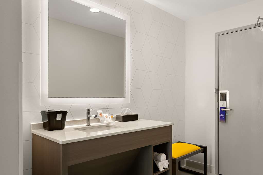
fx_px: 164
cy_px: 88
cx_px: 132
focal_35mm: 22
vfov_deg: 56.1
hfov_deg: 77.3
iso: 320
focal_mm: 15
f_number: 7.1
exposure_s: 1/320
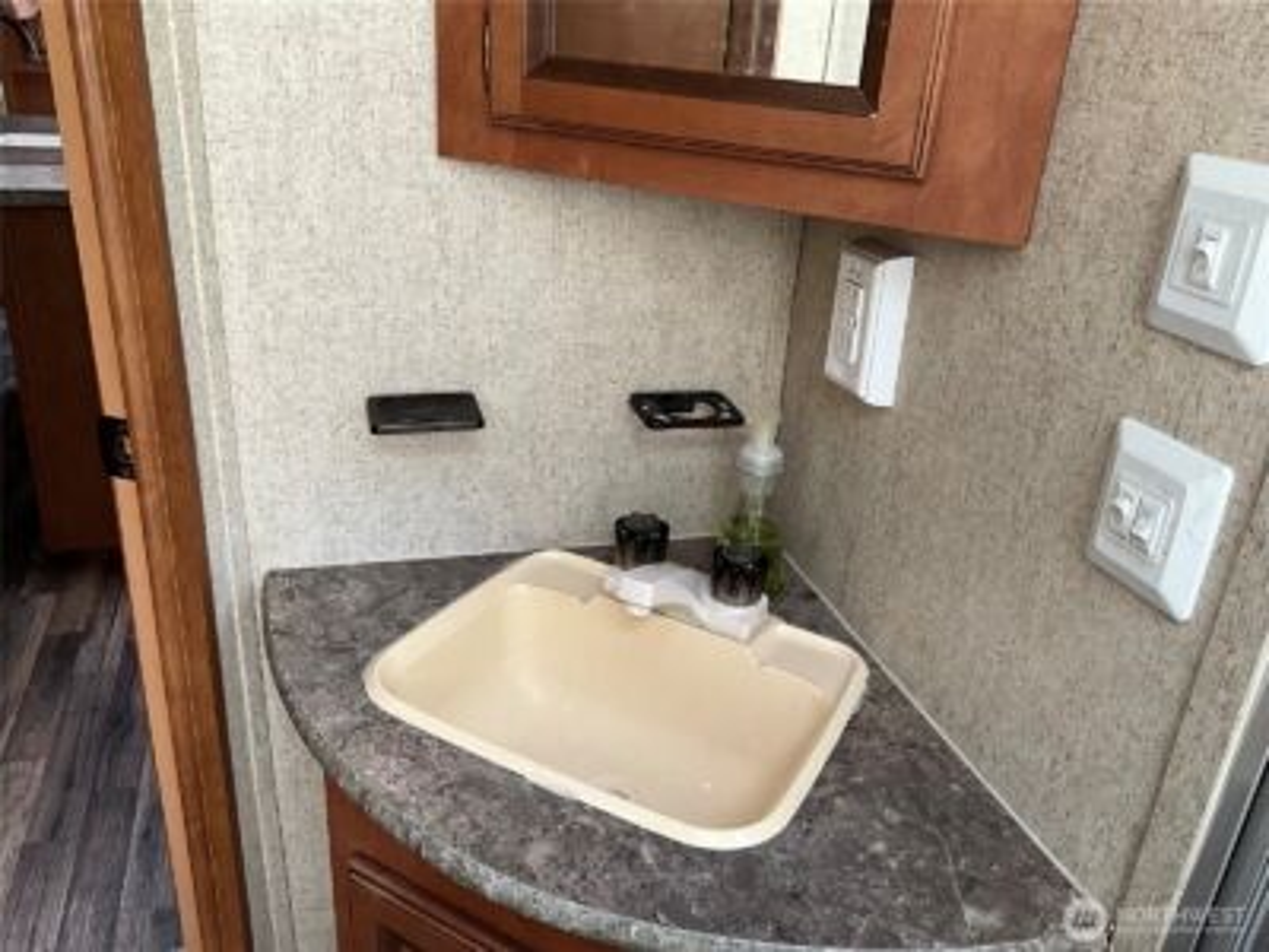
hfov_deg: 61.7
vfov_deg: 48.2
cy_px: 476
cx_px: 634
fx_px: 1063
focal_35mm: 29
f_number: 1.8
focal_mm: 3
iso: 64
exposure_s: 1/74
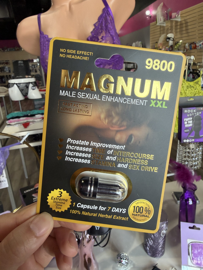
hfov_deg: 56.8
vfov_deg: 71.6
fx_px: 188
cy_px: 135
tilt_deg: -17.0
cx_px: 102
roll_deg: +4.3
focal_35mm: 24
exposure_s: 1/120
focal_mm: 2.22
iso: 250
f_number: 2.2
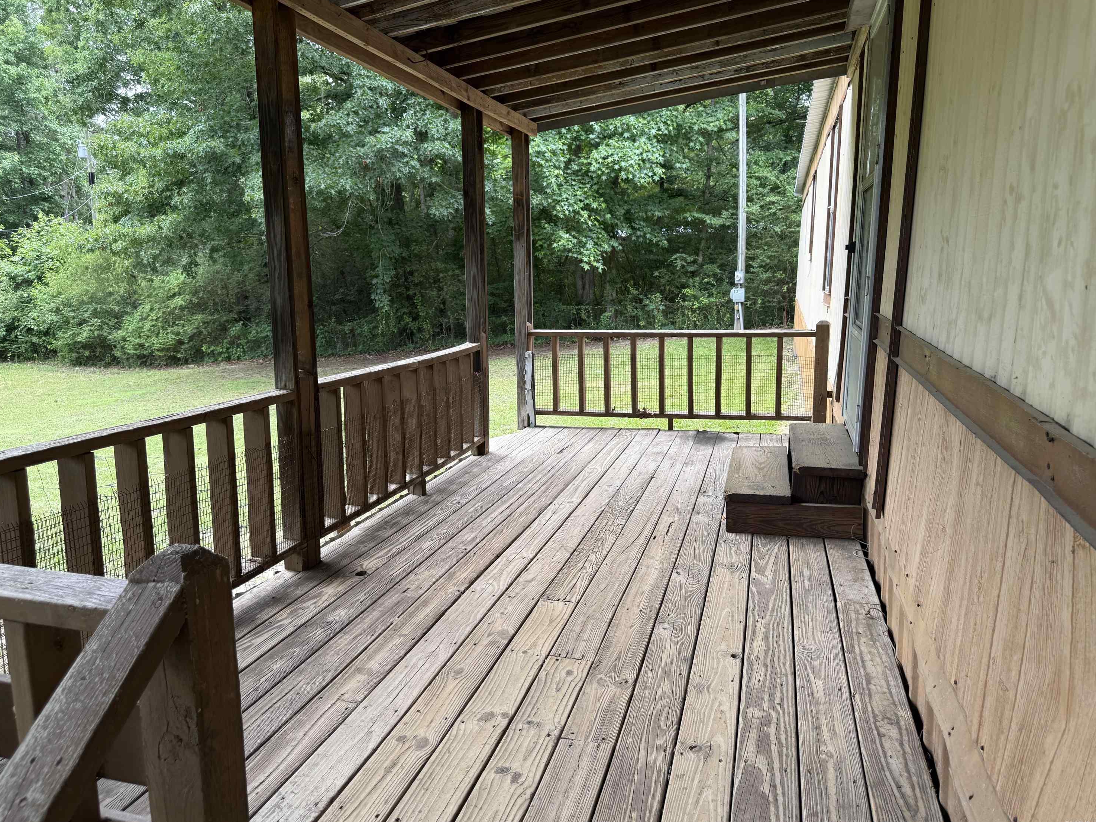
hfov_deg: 69.4
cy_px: 399
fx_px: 792
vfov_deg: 54.9
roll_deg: +1.3
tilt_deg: -9.3
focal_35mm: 25
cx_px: 531
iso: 80
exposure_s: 1/330
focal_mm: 6.76
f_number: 1.78
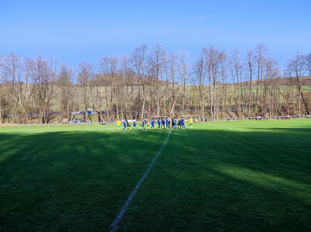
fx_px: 224
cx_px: 156
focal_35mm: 25
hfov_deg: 69.4
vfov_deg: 54.8
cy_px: 116
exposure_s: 1/150
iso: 50
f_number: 1.79
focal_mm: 4.7
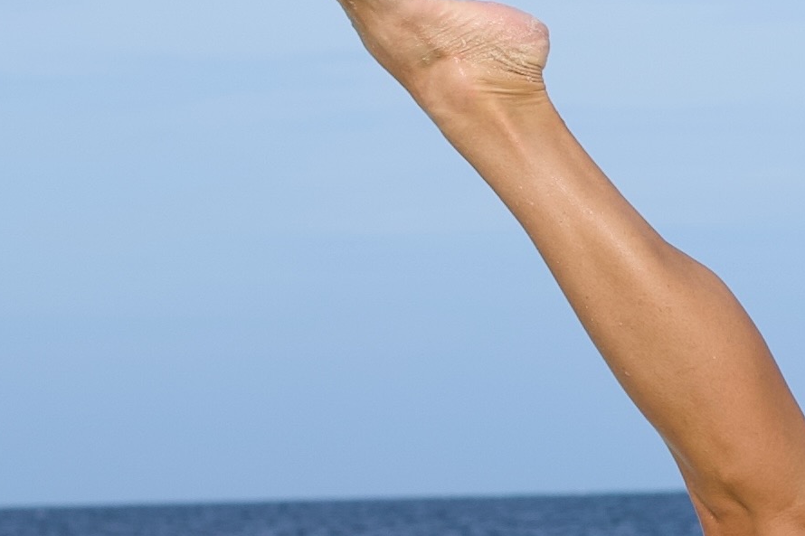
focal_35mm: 337
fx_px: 7534
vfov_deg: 4.0
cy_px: 899
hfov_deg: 6.0
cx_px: 1269
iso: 100
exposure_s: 1/1250
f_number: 5
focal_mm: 50
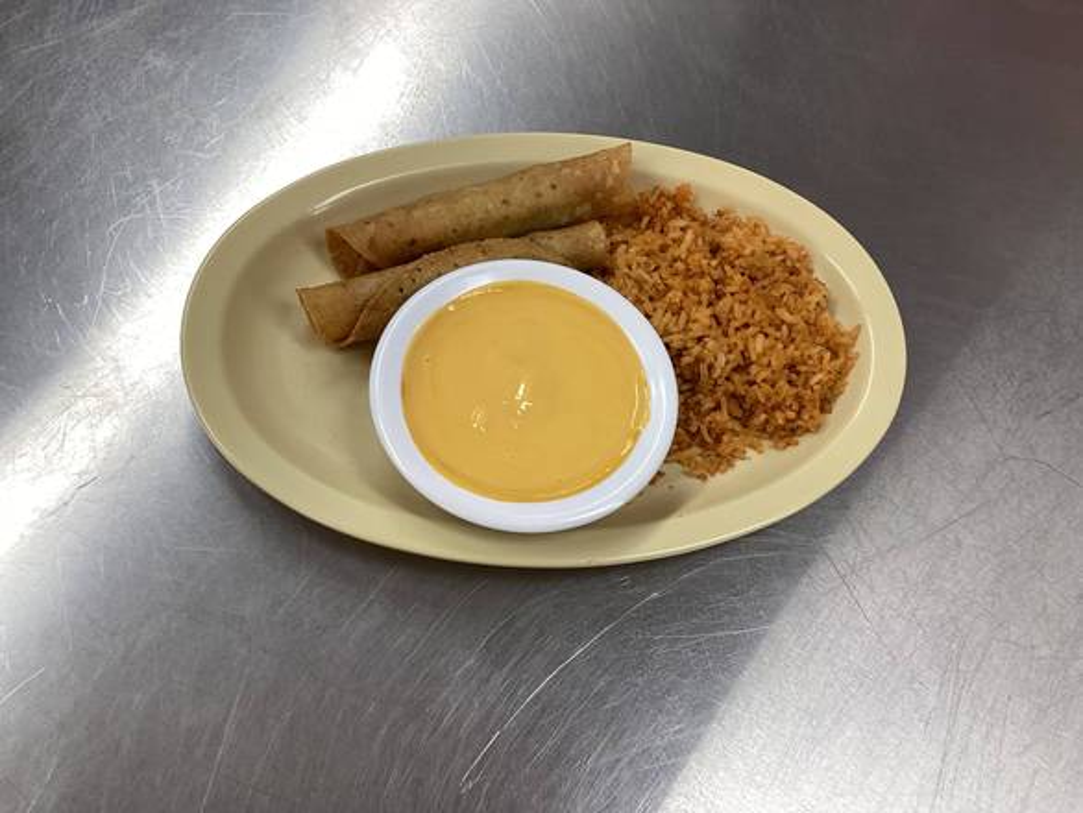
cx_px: 542
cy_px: 406
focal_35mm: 31
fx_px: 970
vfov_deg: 45.5
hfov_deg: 58.3
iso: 80
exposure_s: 1/120
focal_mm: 3.3
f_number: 2.4
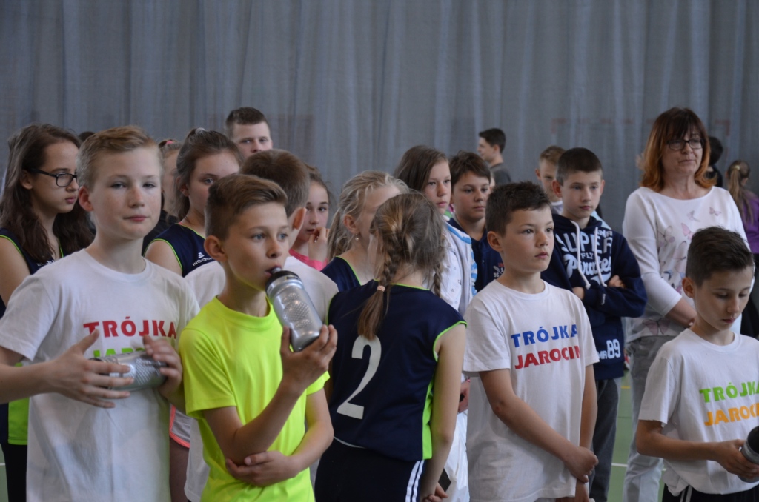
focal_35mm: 87
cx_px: 380
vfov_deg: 15.6
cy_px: 251
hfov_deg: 23.4
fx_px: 1830
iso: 560
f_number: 5
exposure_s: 1/60
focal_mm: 58
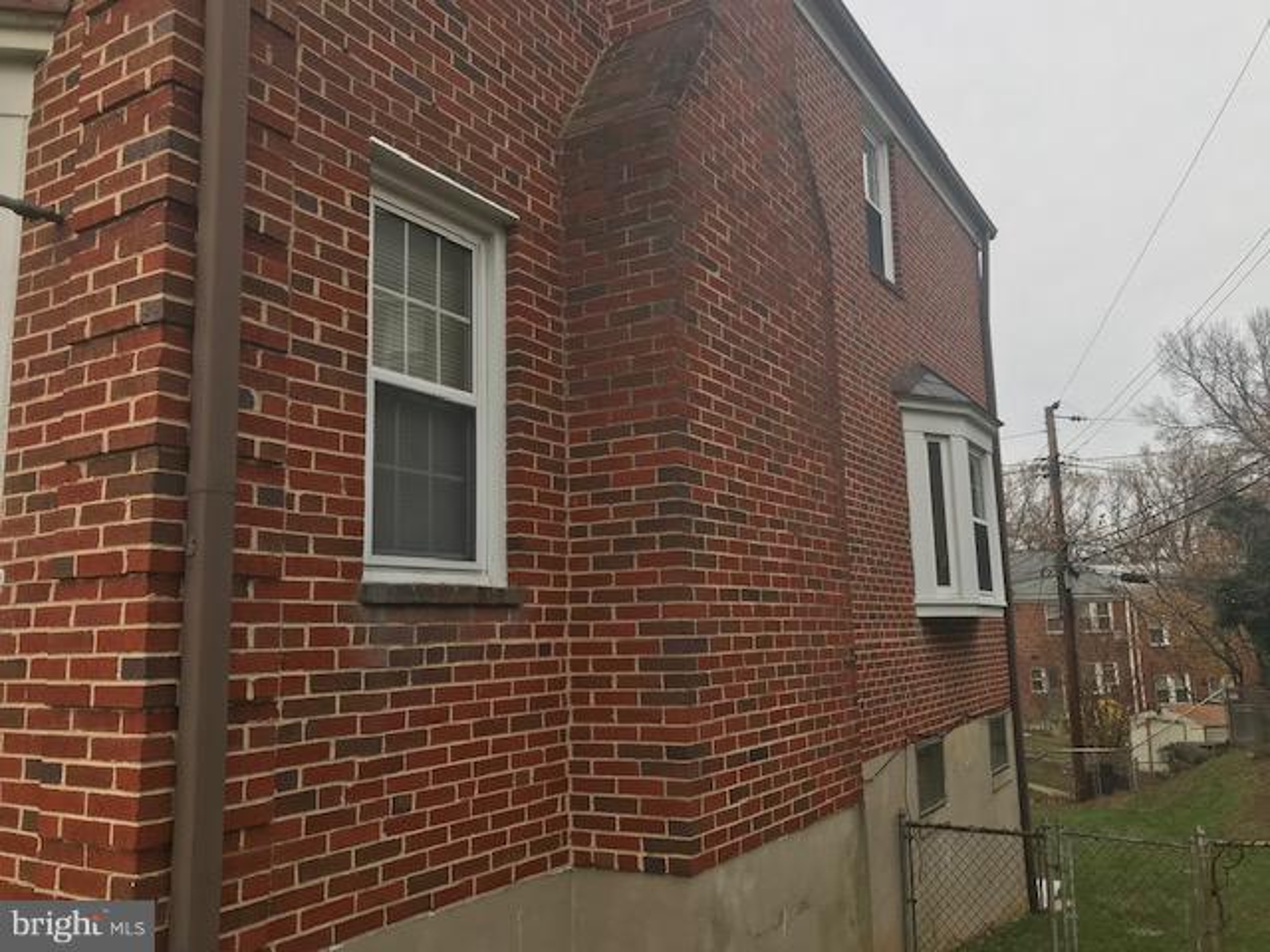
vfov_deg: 49.7
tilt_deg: +9.4
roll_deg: +1.4
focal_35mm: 28
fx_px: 1027
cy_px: 476
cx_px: 635
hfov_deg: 63.4
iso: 20
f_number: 1.8
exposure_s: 1/570
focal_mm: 3.99
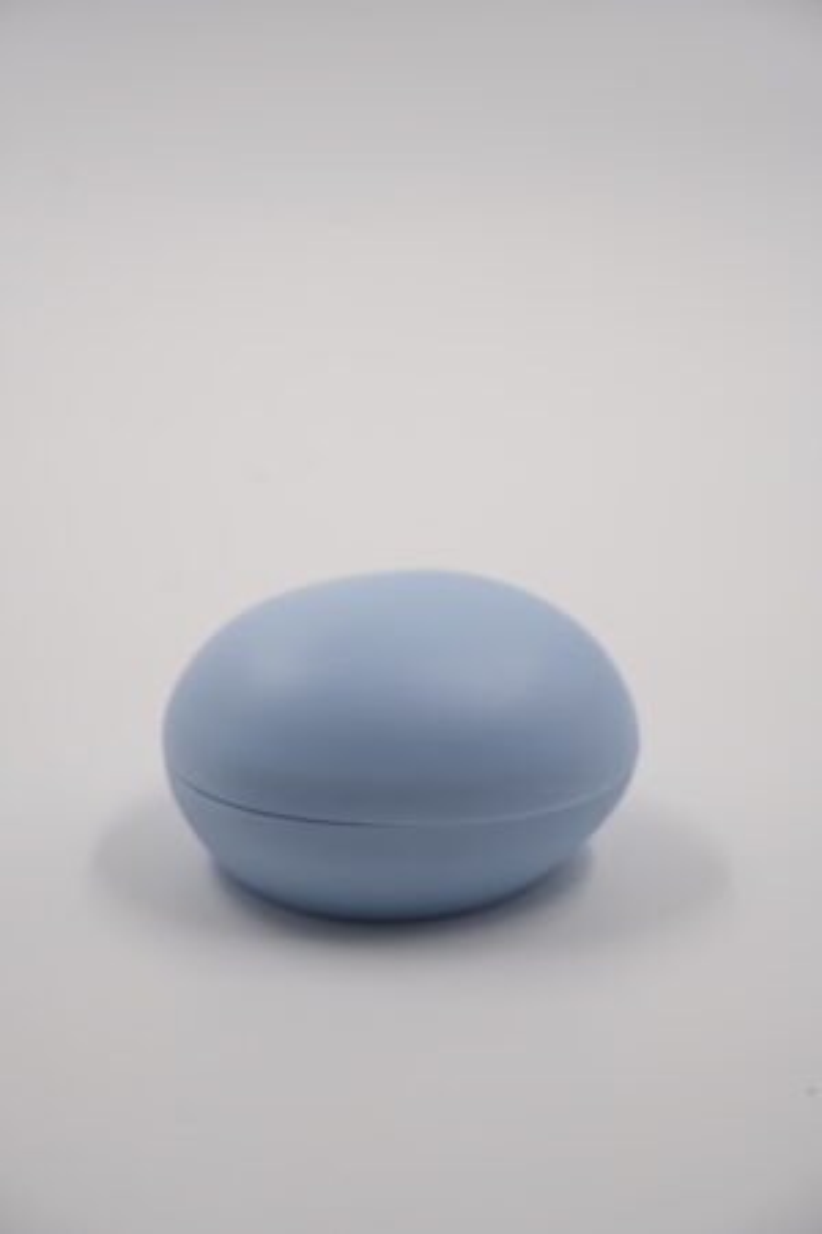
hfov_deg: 19.5
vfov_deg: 28.8
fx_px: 2397
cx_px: 411
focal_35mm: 70
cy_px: 617
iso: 320
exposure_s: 1/250
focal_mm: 70
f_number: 5
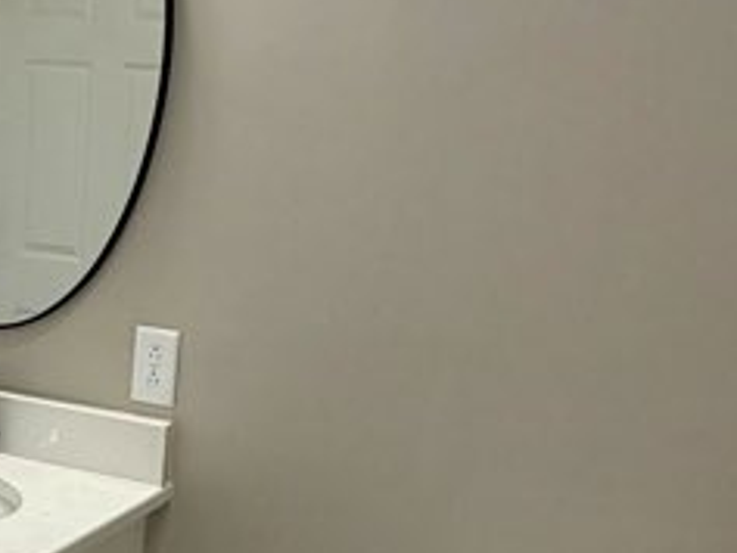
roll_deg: -3.1
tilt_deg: -16.8
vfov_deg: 24.2
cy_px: 494
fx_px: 1257
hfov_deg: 31.1
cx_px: 62
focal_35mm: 59
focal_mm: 2.22
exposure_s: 1/113
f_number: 2.2
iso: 160
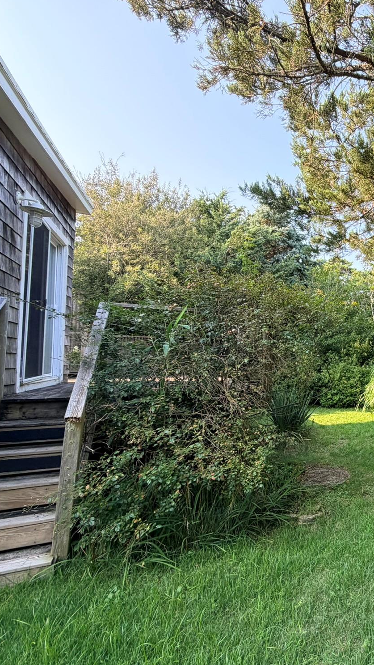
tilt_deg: +4.2
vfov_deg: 83.8
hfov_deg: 45.4
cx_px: 373
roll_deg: +0.2
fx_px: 370
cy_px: 338
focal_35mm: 21
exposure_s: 1/227
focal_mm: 2.22
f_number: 2.2
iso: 50
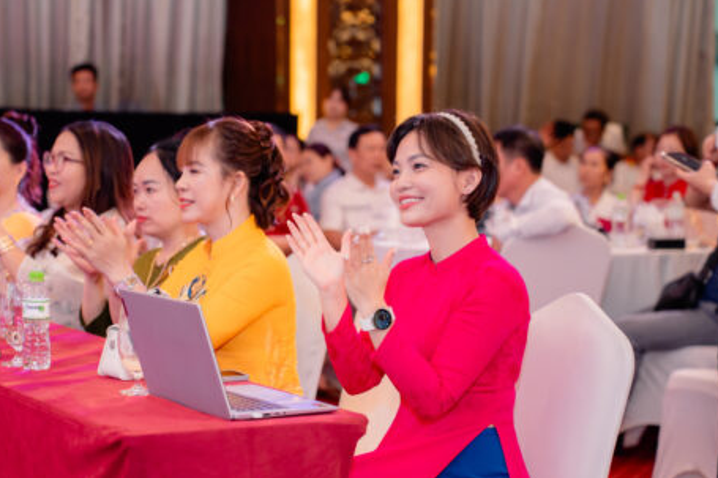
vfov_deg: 13.8
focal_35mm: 99
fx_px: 1974
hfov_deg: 20.6
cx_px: 305
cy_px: 311
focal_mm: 75
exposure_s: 1/125
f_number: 3.2
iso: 1000
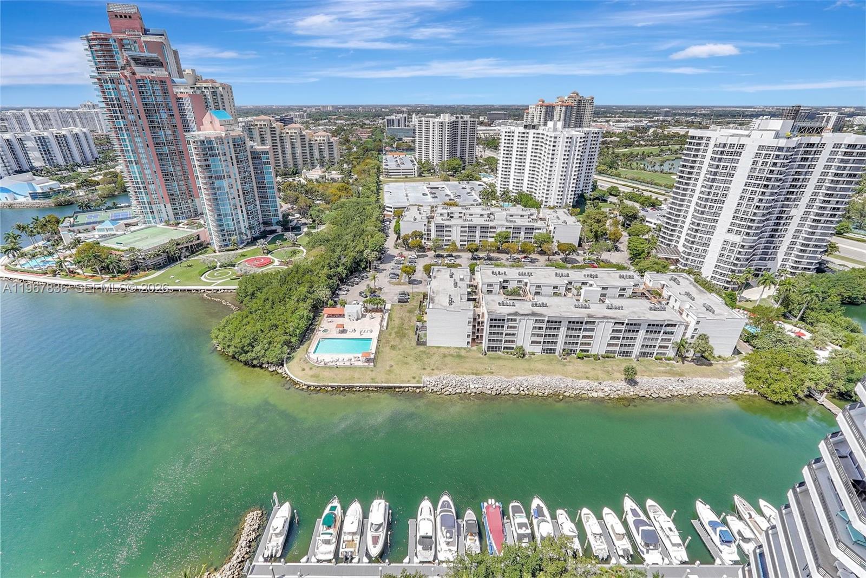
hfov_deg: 96.7
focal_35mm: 16
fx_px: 385
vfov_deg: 73.8
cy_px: 289
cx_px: 433
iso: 640
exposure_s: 1/200
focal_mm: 16
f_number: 13
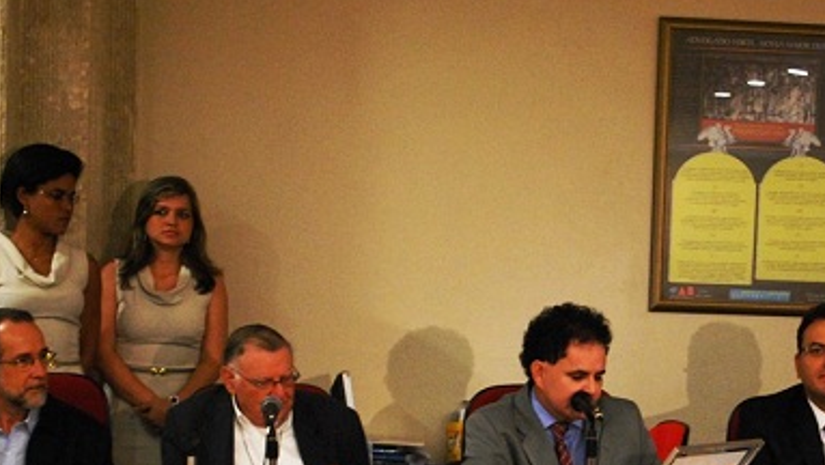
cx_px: 575
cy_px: 390
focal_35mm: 92
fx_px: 2011
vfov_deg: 13.1
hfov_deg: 23.0
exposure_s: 1/15
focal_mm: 35
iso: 1600
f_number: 5.3
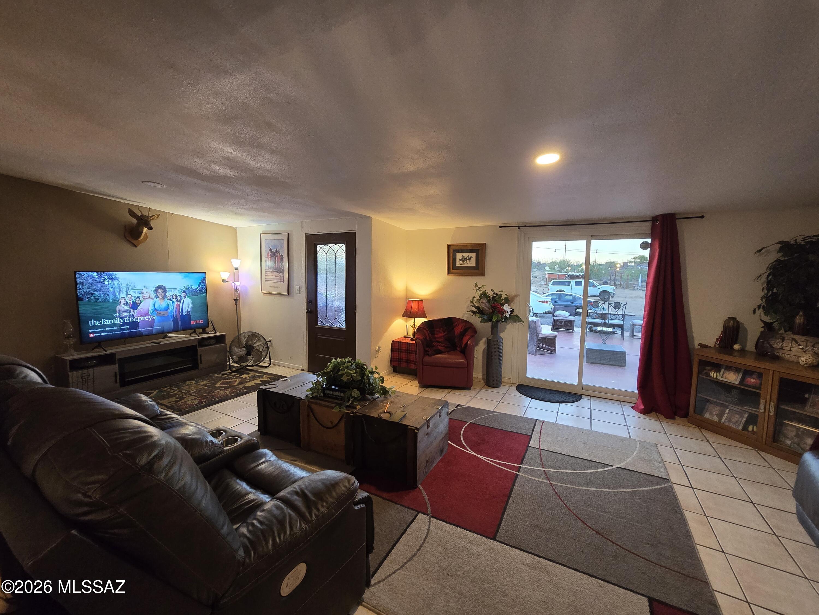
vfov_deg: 89.9
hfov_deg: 106.2
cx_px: 410
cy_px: 308
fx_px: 308
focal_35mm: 13
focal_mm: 2.2
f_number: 2.2
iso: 400
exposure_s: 1/60
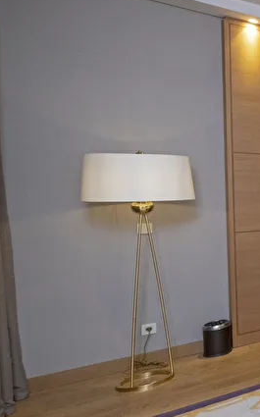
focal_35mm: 35
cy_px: 210
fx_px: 397
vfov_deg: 55.4
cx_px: 556
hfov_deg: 17.8
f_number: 11
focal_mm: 8
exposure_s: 1/15
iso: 800
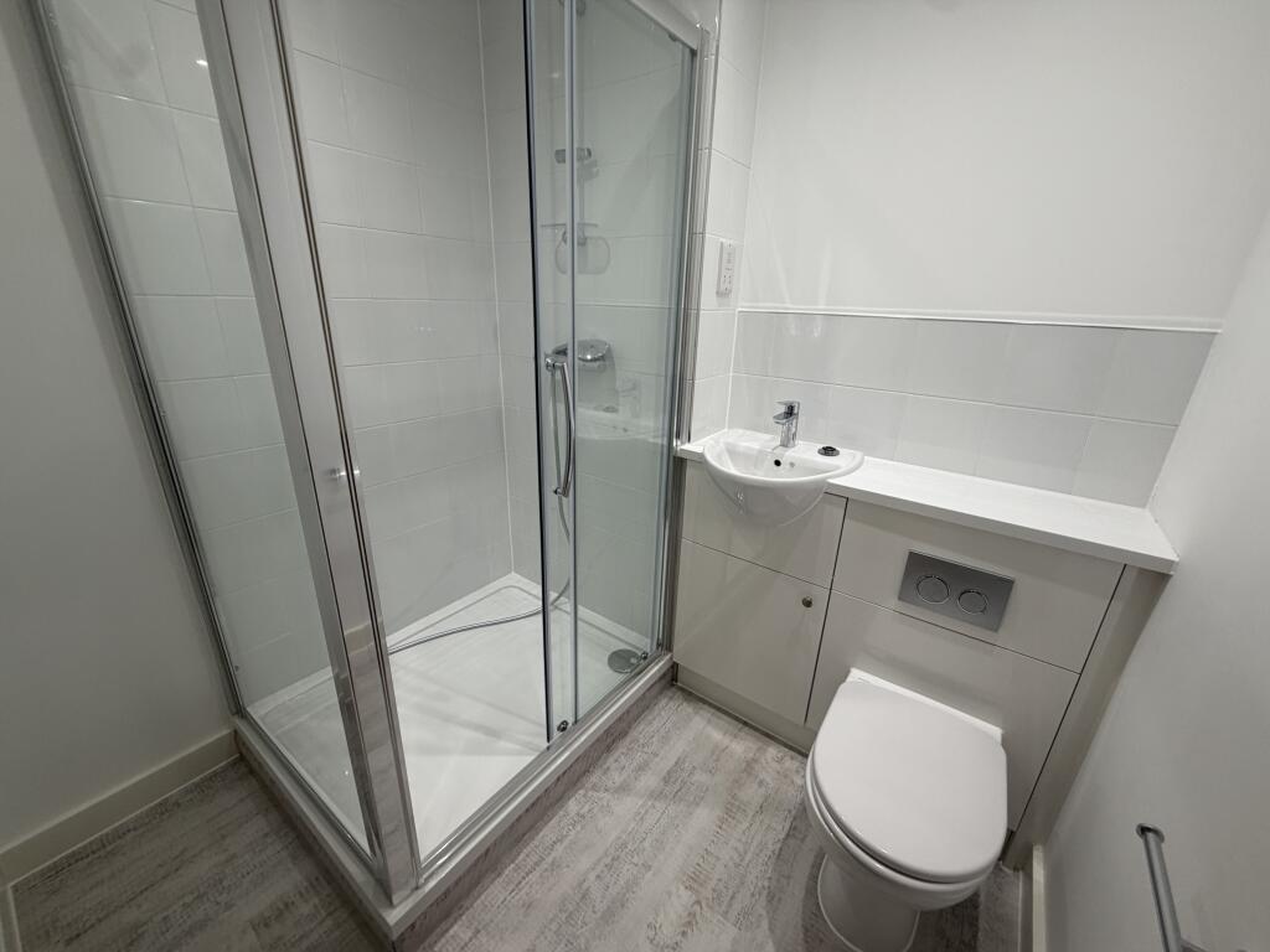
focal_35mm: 14
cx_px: 635
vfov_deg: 85.7
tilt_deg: -17.5
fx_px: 514
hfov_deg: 102.1
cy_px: 476
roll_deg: -1.0
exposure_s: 1/100
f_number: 2.2
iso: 80
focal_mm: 2.22
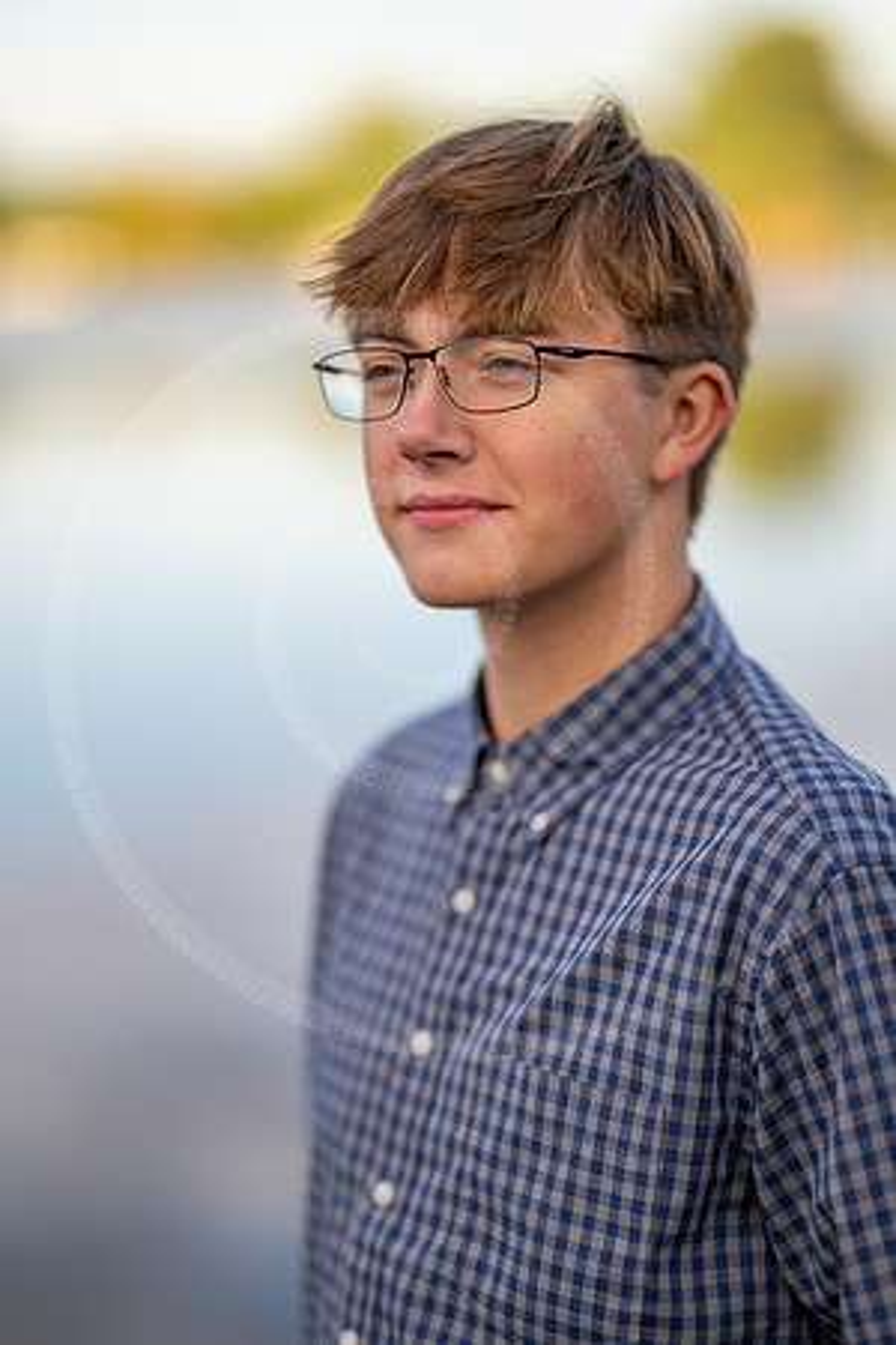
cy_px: 672
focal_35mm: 85
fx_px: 3173
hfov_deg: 16.1
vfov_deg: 23.9
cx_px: 448
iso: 100
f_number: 1.2
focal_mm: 85
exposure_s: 1/2000
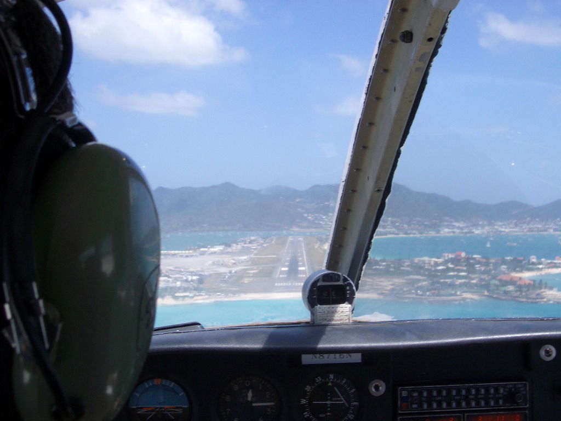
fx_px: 794
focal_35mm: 49
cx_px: 280
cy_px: 210
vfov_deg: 29.7
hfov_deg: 38.9
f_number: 5
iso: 50
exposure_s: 1/320
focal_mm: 8.2
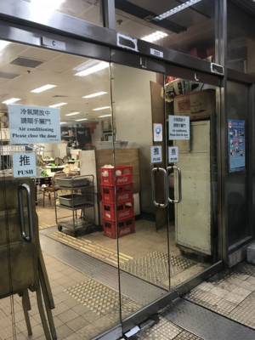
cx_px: 128
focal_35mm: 28
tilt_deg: -4.8
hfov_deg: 49.7
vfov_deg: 63.4
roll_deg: +1.9
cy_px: 170
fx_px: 275
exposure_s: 1/17
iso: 40
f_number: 1.8
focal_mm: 3.99
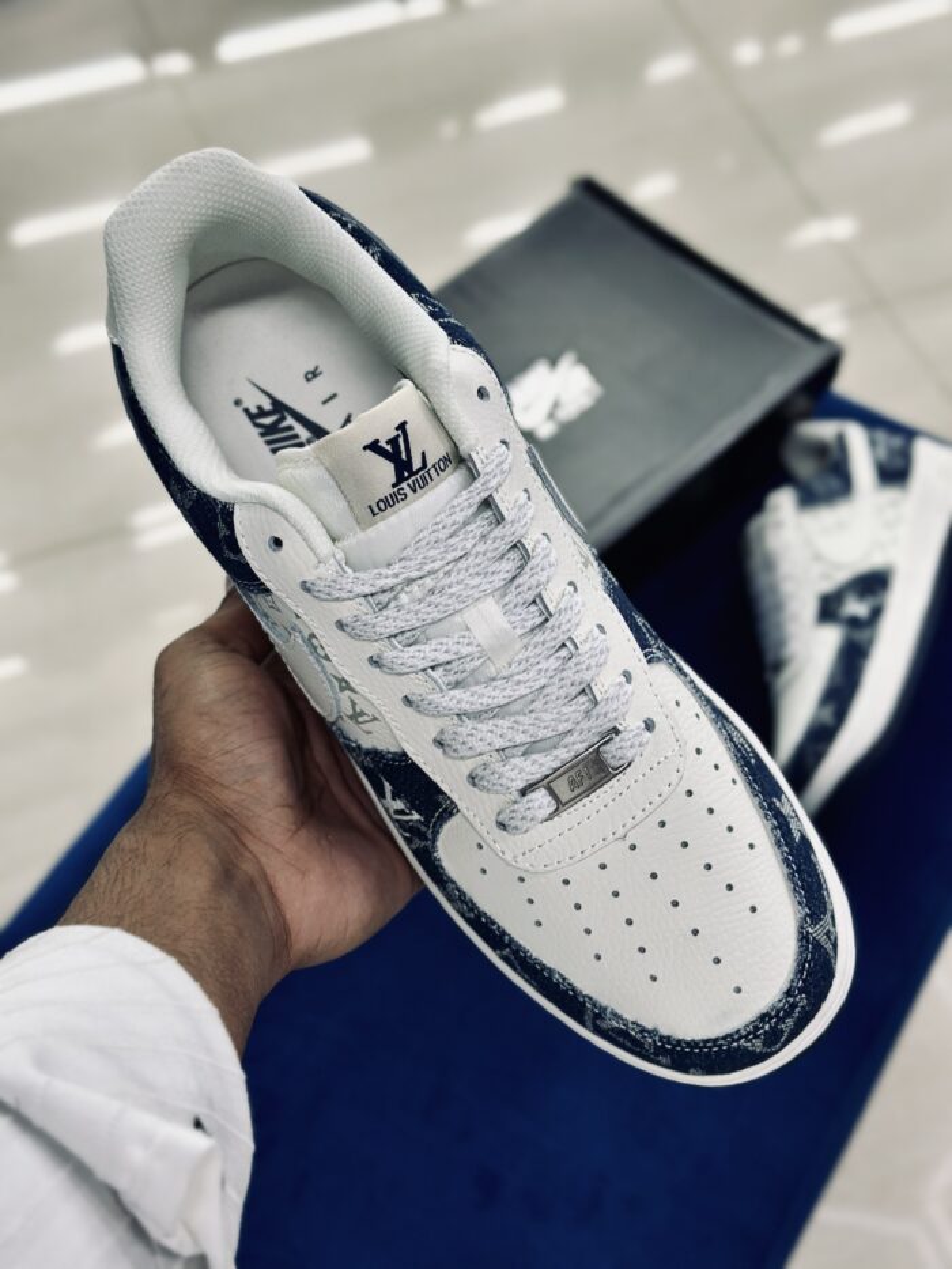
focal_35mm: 48
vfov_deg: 39.7
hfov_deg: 30.3
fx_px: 1760
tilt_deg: -56.3
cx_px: 476
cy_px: 634
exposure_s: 1/110
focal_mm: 6.86
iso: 64
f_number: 1.78
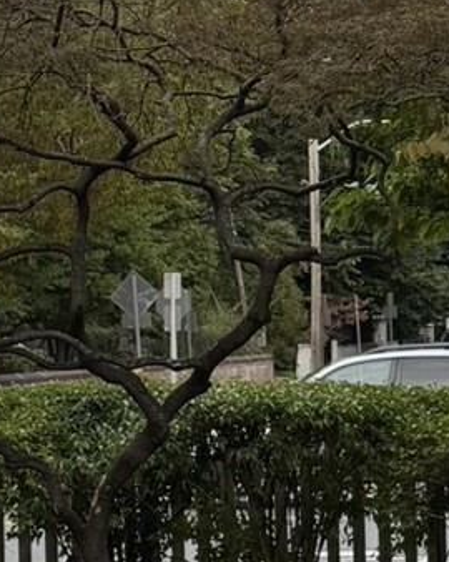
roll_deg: +0.6
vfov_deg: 13.5
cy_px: 113
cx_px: 244
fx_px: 2361
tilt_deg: +5.4
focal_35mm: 142
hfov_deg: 10.9
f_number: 1.78
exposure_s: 1/3021
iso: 80
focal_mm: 6.76
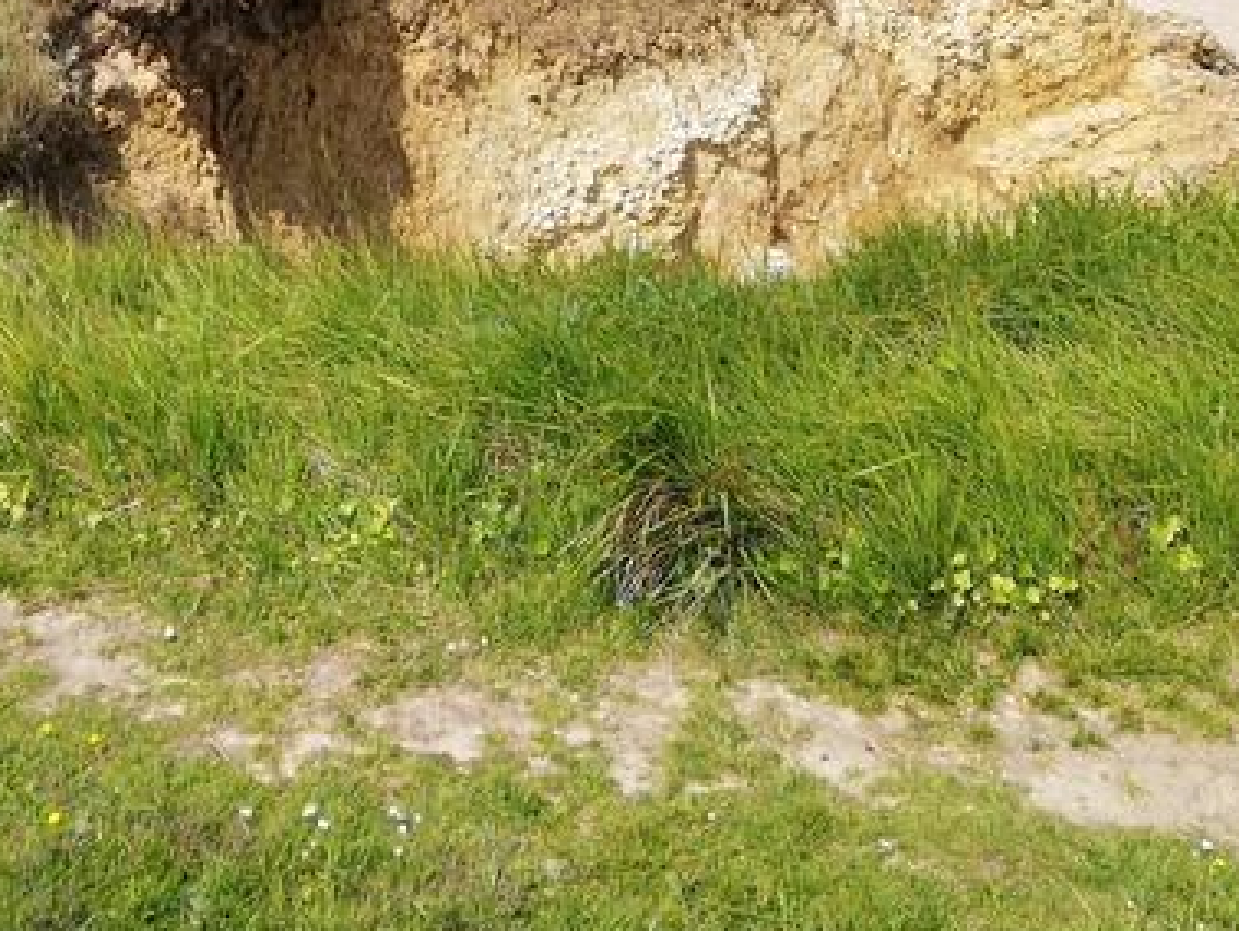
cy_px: -13
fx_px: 1970
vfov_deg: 25.2
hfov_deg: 34.9
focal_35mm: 55
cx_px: 547
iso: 50
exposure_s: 1/794
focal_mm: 3.81
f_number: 2.2
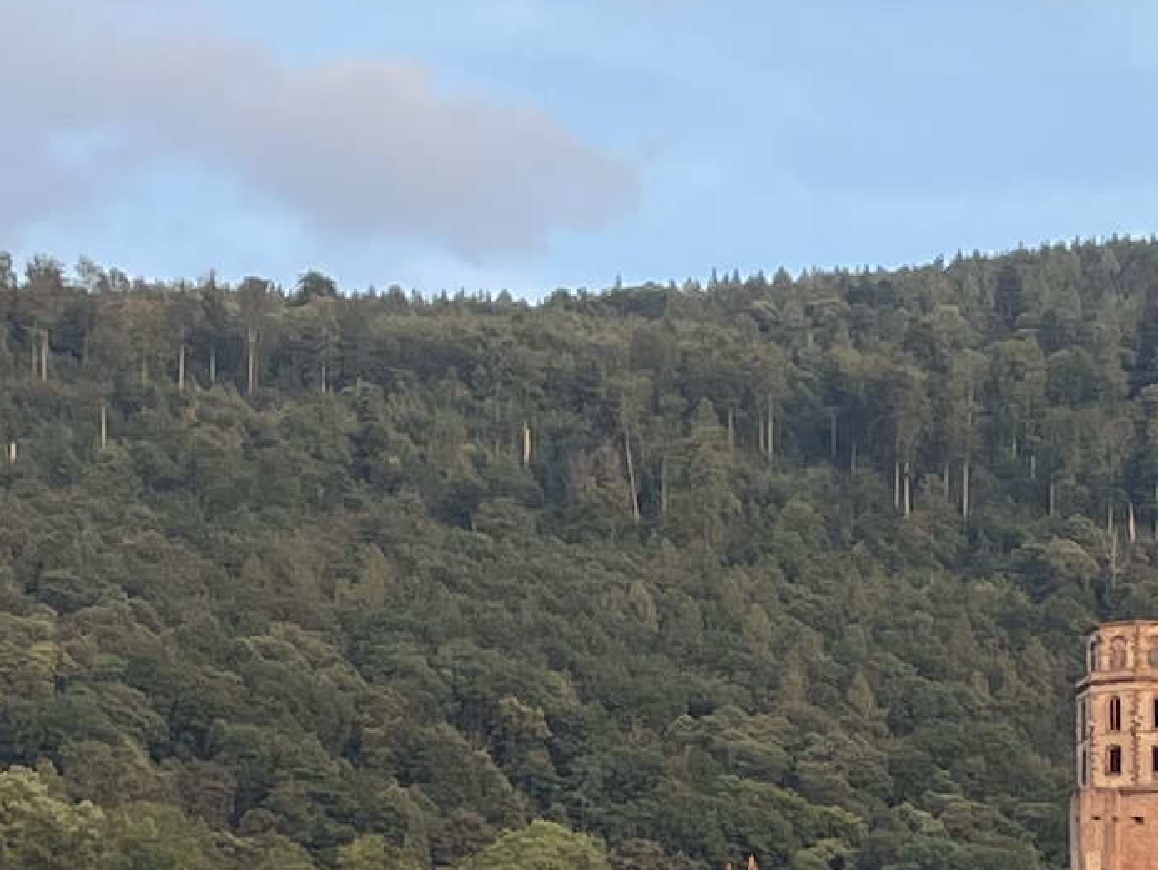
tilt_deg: -1.9
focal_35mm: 151
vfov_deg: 9.3
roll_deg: +0.4
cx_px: 1171
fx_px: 5053
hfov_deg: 12.9
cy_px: 1665
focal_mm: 4.2
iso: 32
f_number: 1.6
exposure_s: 1/265
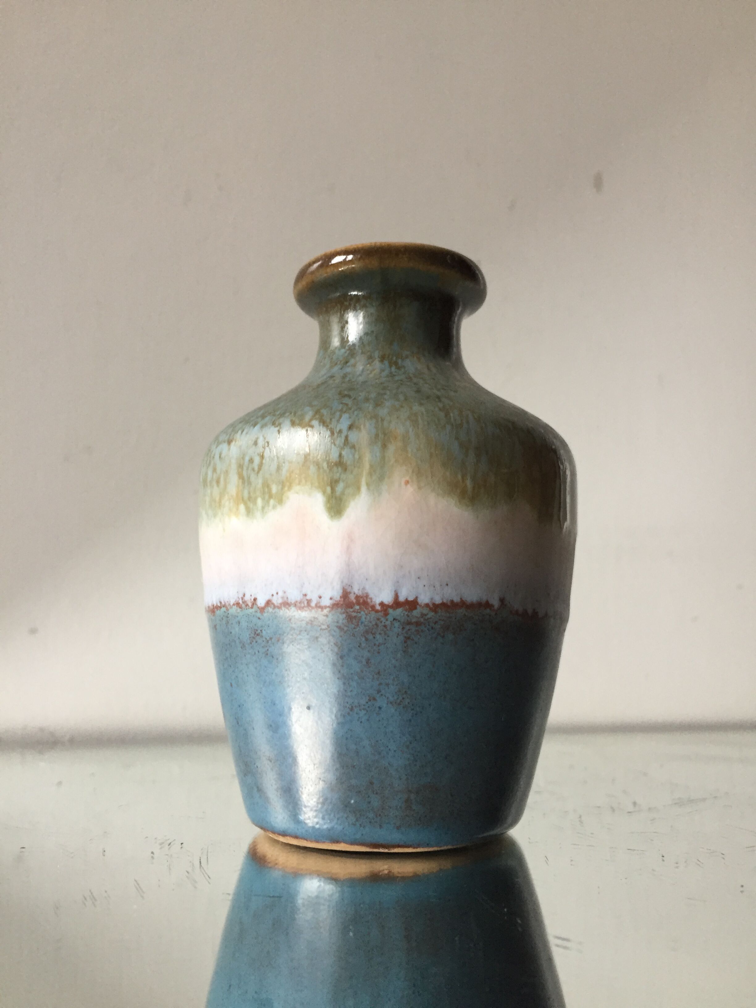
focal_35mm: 29
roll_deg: -0.3
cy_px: 504
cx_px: 378
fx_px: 844
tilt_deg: +7.6
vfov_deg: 61.7
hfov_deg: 48.2
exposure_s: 1/33
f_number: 2.2
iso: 160
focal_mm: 4.15
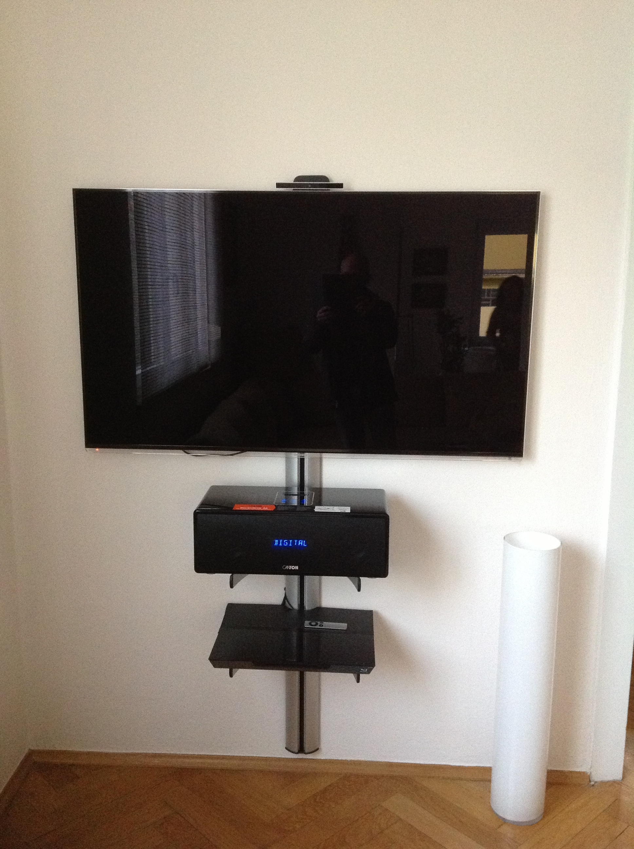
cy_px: 424
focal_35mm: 35
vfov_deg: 52.7
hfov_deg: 40.6
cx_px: 317
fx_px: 857
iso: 400
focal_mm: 4.28
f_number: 2.4
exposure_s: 1/15
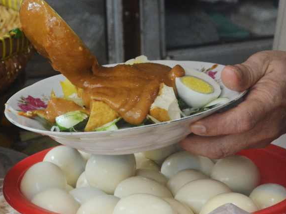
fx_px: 1411
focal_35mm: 171
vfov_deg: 8.7
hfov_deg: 11.6
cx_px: 93
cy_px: 86
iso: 1000
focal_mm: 75
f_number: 9
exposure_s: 1/160
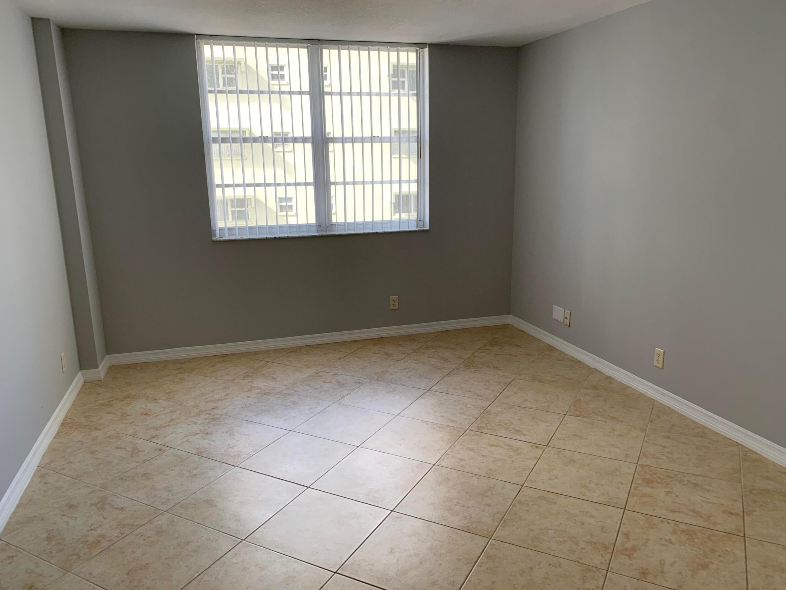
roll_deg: +1.7
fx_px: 590
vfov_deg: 53.1
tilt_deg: -11.5
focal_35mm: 26
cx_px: 393
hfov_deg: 67.3
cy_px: 295
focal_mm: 4.25
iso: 50
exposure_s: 1/60
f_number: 1.8
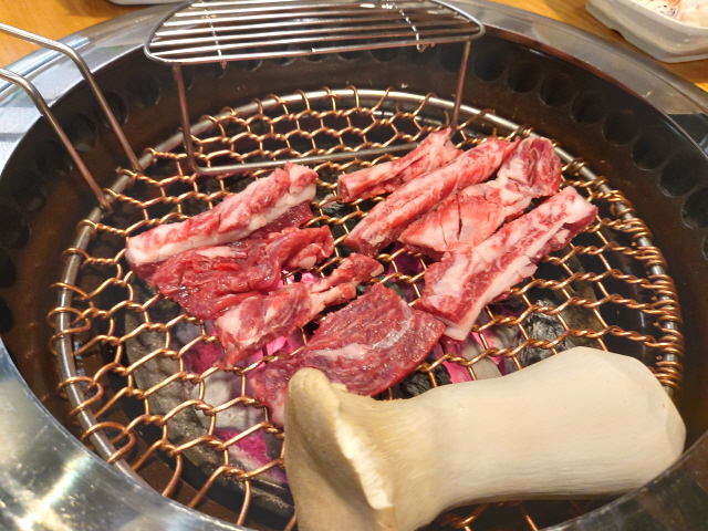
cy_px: 266
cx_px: 354
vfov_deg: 54.9
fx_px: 511
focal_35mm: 25
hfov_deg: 69.4
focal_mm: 4.58
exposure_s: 1/24
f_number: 2
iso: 320
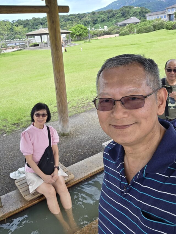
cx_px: 79
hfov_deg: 46.7
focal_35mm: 30
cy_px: 100
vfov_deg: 59.7
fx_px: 203
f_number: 2.2
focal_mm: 3.3
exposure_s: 1/328
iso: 25
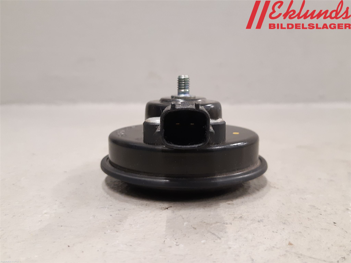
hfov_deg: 67.3
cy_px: 132
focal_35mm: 26
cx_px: 176
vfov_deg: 53.1
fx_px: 264
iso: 200
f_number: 1.7
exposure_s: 1/33
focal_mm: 3.93
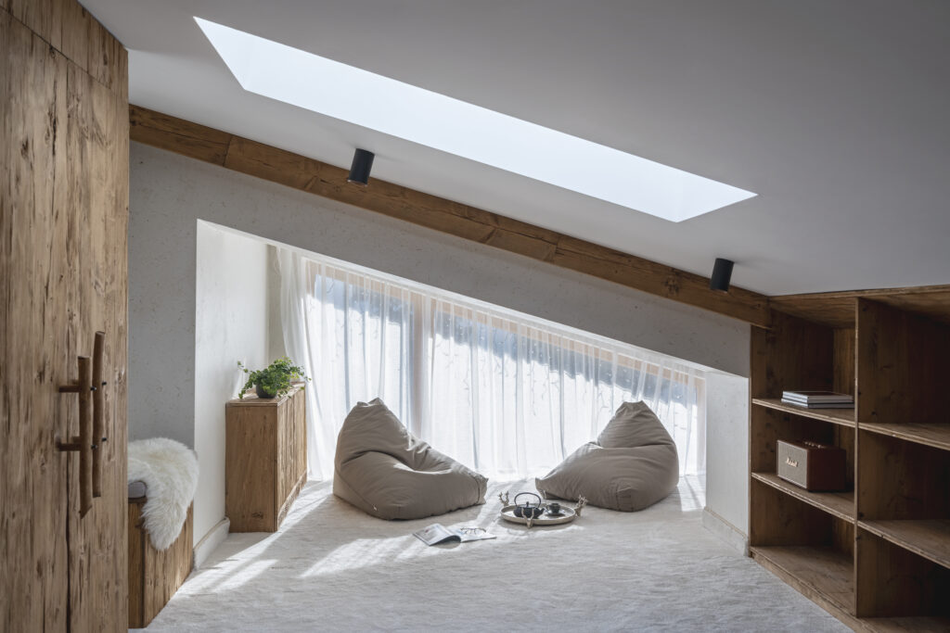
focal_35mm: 33
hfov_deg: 57.2
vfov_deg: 40.0
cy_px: 316
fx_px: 871
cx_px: 475
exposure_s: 1/125
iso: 200
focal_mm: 33
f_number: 8
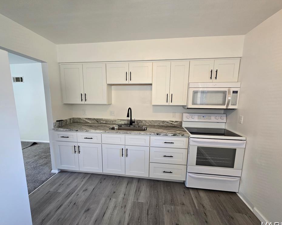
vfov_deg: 87.9
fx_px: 117
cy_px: 116
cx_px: 136
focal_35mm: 14
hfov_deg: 100.7
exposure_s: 1/60
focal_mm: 2.2
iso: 160
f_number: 2.2
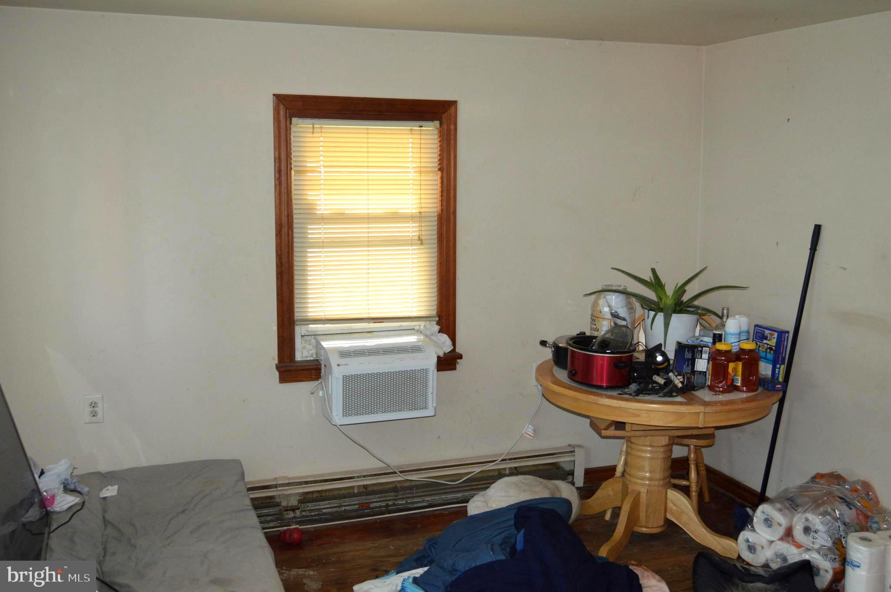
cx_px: 446
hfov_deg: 53.2
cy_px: 296
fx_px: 890
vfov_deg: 36.8
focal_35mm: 36
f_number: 3.8
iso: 1100
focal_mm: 24
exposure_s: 1/60
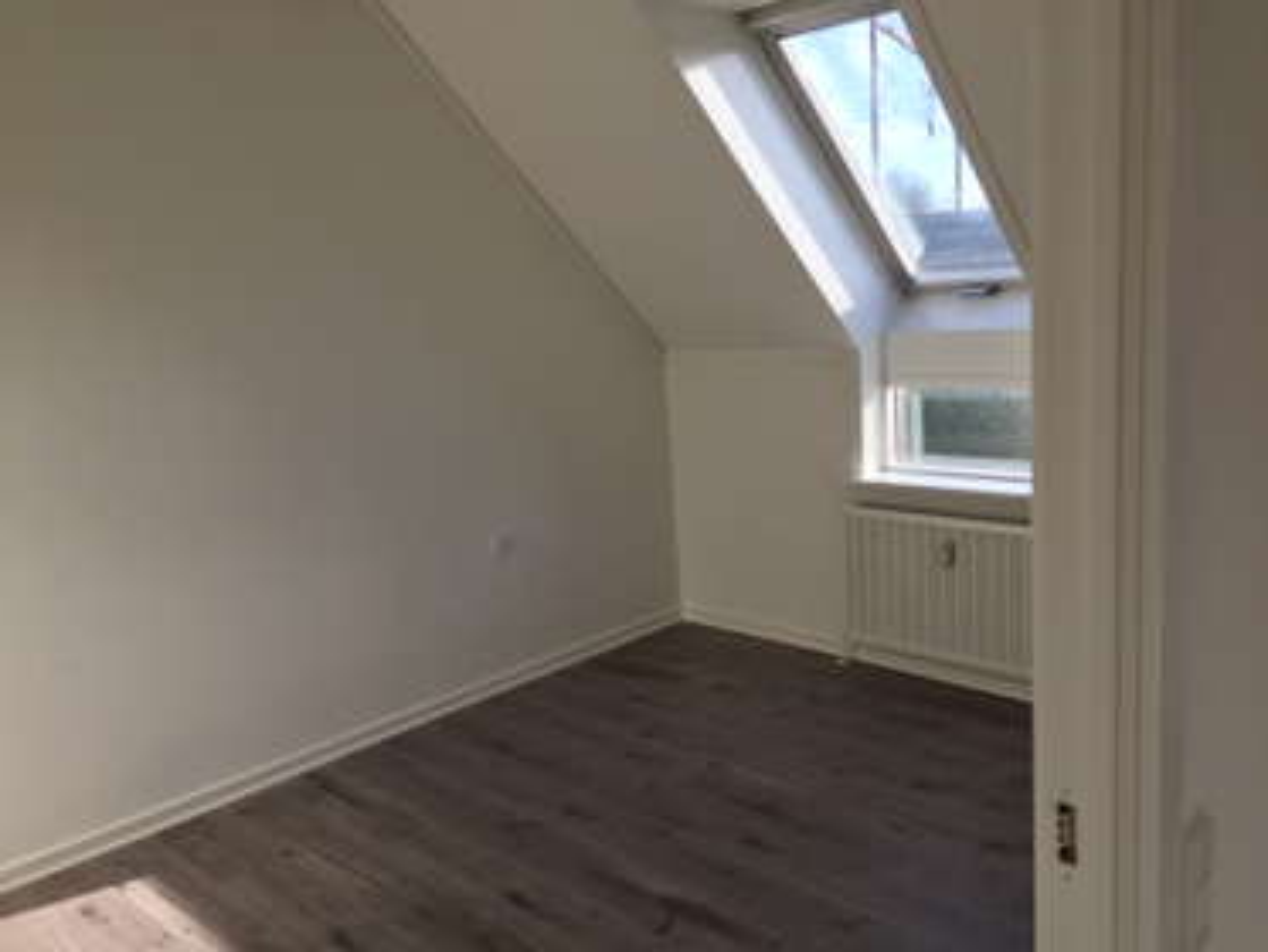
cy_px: 476
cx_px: 634
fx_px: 1063
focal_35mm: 29
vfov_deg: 48.3
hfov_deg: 61.6
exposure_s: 1/289
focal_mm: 4.15
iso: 32
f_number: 2.2
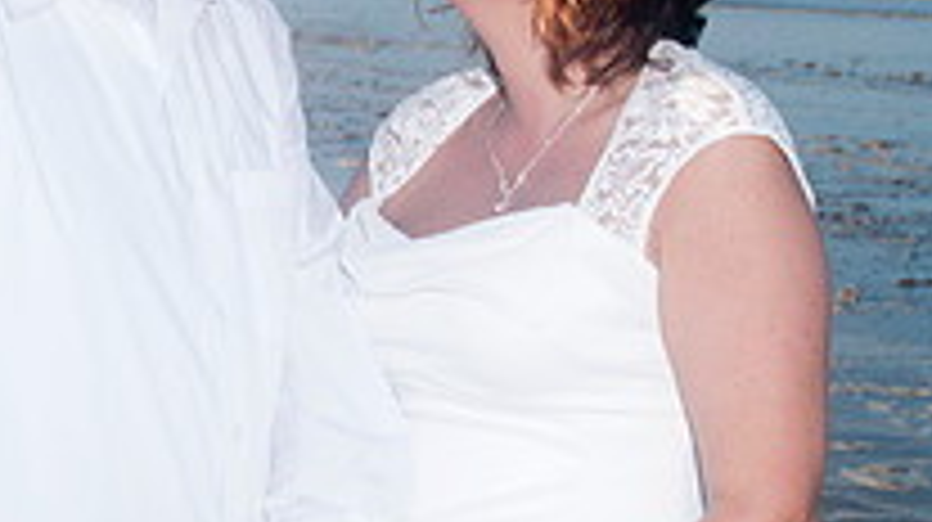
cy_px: 284
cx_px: 290
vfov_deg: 9.8
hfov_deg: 17.4
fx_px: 3037
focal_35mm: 123
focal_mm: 36
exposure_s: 1/250
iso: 100
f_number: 10
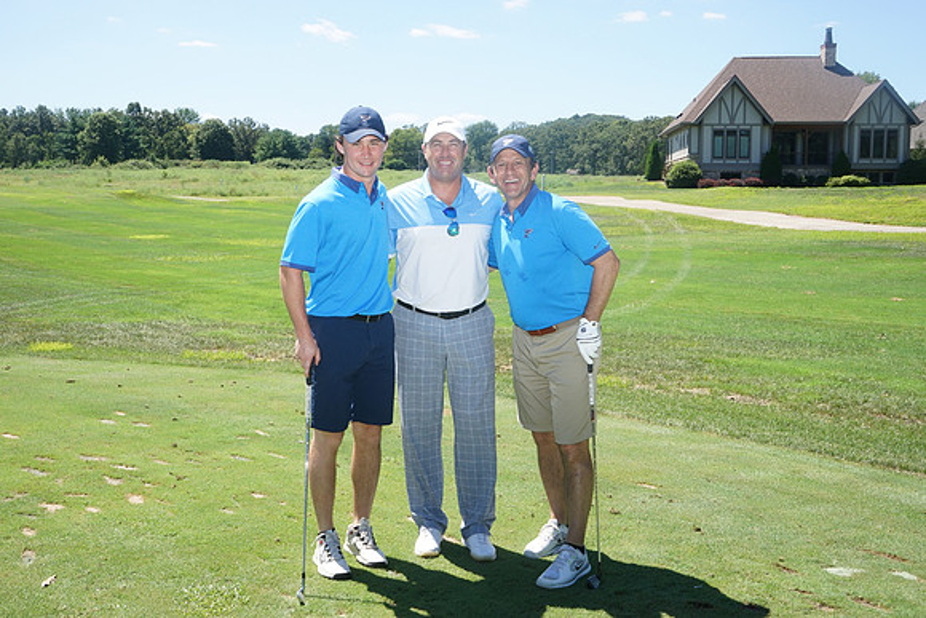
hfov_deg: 47.4
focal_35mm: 41
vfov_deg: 32.6
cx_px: 463
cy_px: 309
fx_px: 1055
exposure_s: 1/200
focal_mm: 41
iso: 800
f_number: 18
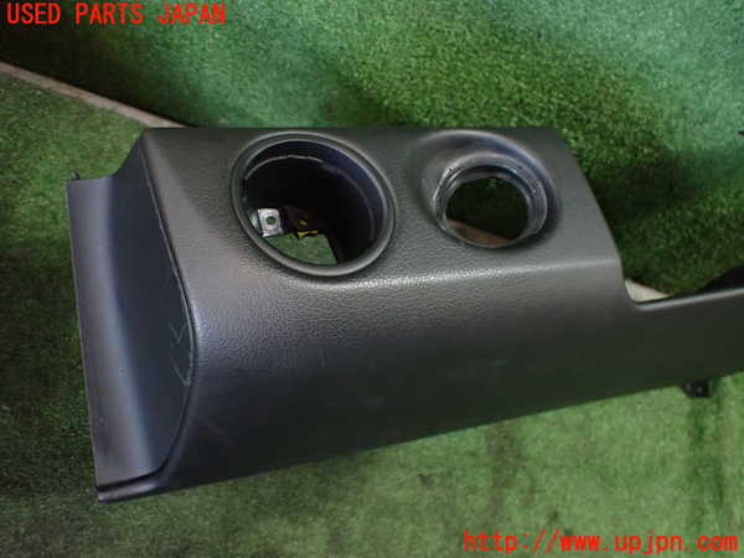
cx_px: 372
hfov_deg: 60.0
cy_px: 279
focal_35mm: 30
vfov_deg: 46.8
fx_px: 645
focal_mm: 5.4
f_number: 2.3
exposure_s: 1/125
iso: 800
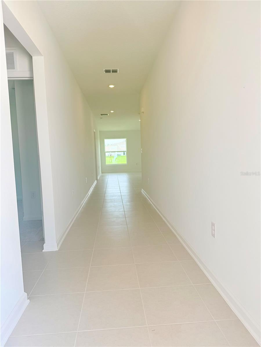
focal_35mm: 24
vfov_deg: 71.6
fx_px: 241
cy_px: 174
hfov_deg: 56.8
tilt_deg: -5.6
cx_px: 130
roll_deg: +3.4
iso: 80
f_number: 1.78
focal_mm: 6.76
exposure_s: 1/622
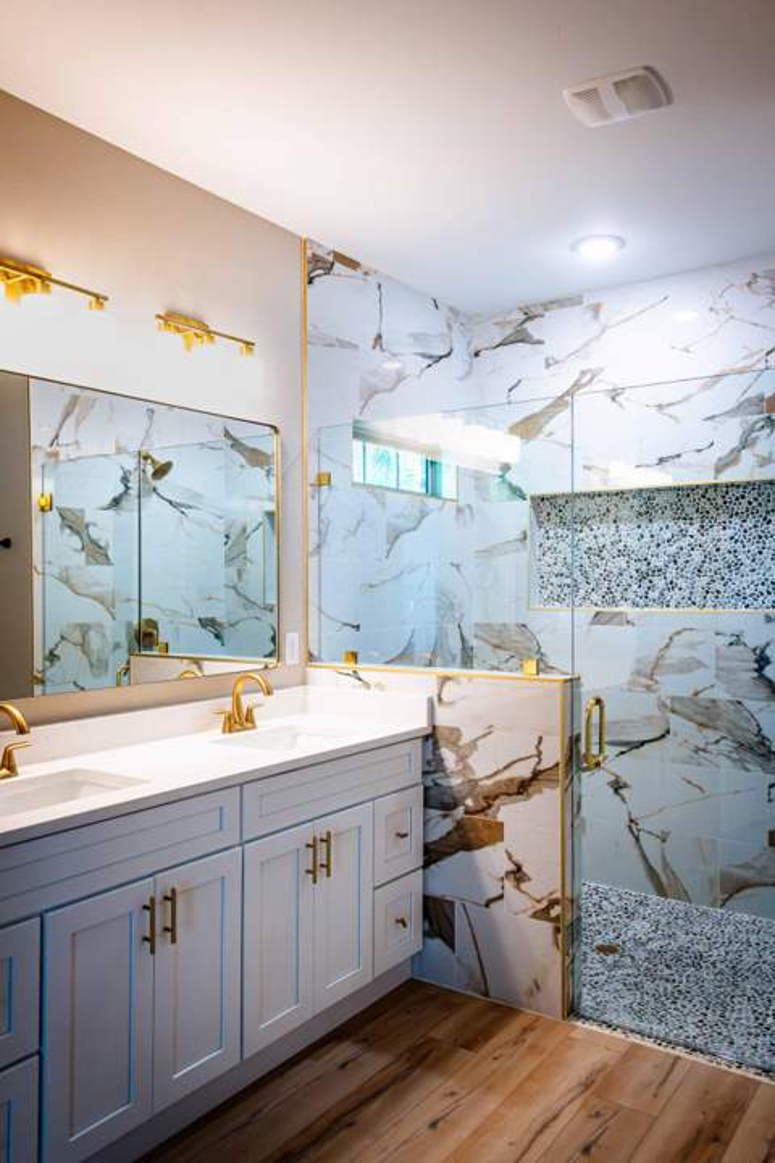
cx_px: 388
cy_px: 582
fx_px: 904
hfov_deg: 46.4
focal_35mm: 28
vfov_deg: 65.5
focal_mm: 28
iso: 2000
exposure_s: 1/200
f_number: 7.1
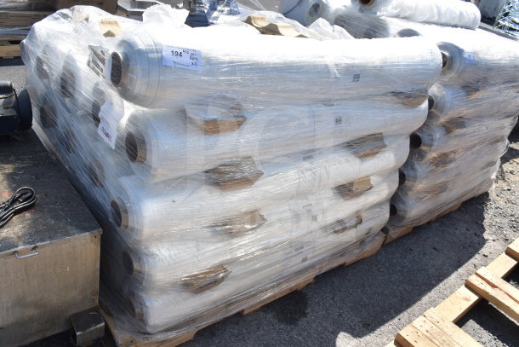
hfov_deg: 59.5
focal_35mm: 32
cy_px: 174
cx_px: 260
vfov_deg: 41.7
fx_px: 454
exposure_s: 1/320
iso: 200
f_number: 9
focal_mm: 21
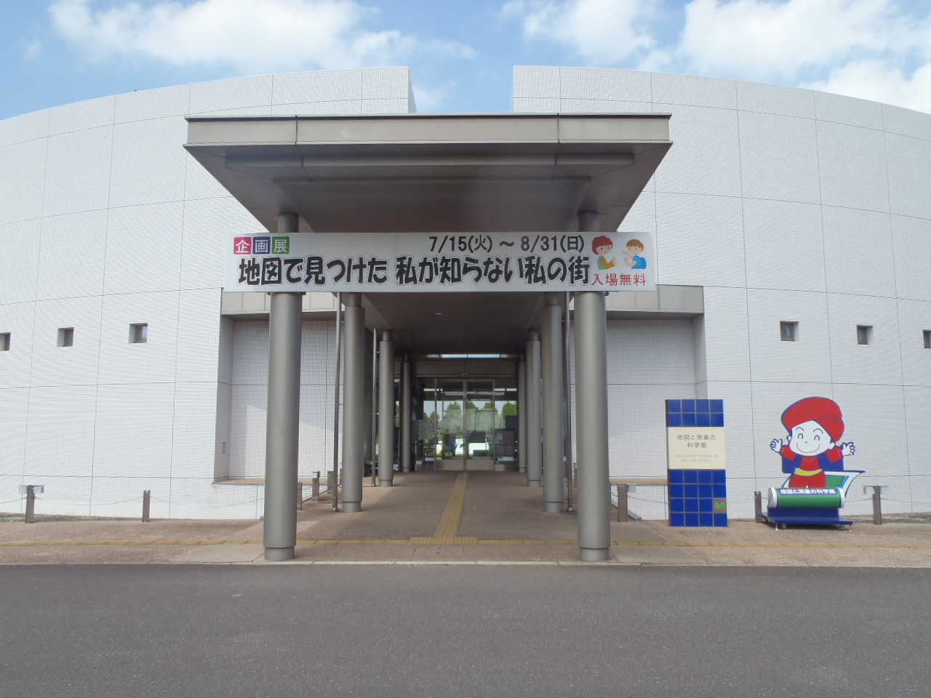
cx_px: 466
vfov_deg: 49.7
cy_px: 349
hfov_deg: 63.4
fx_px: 753
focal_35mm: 28
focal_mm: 5
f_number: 3.9
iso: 80
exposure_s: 1/400
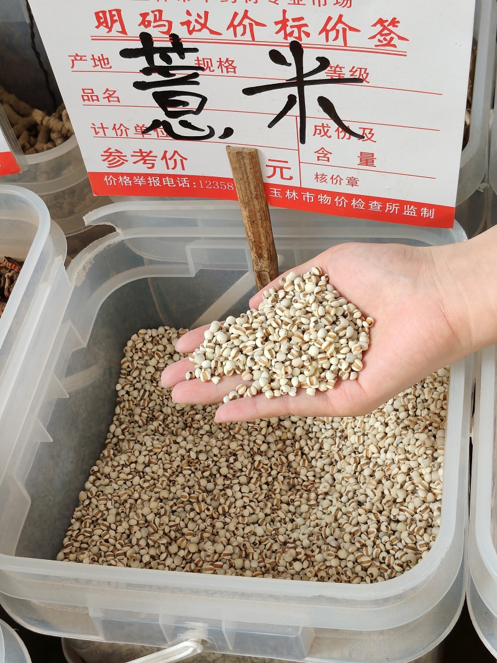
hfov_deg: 28.6
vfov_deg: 37.5
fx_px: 977
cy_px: 332
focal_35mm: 51
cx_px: 248
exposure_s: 1/33.3
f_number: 1.88
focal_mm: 4.84
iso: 318
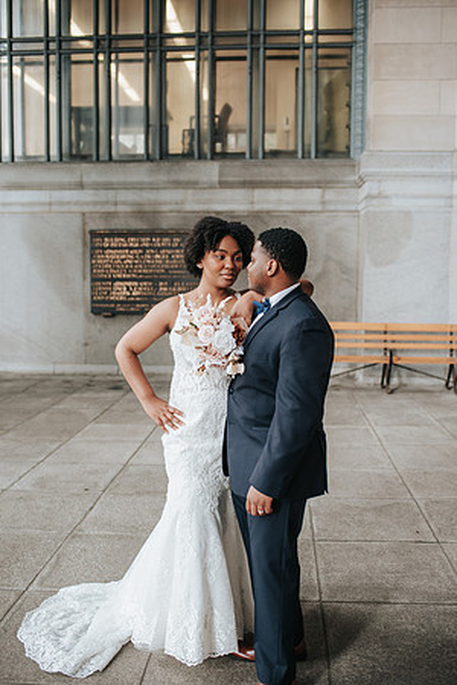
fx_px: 666
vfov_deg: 54.4
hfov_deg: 37.9
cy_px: 342
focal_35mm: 35
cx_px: 228
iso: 450
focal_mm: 35
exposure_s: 1/125
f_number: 2.8
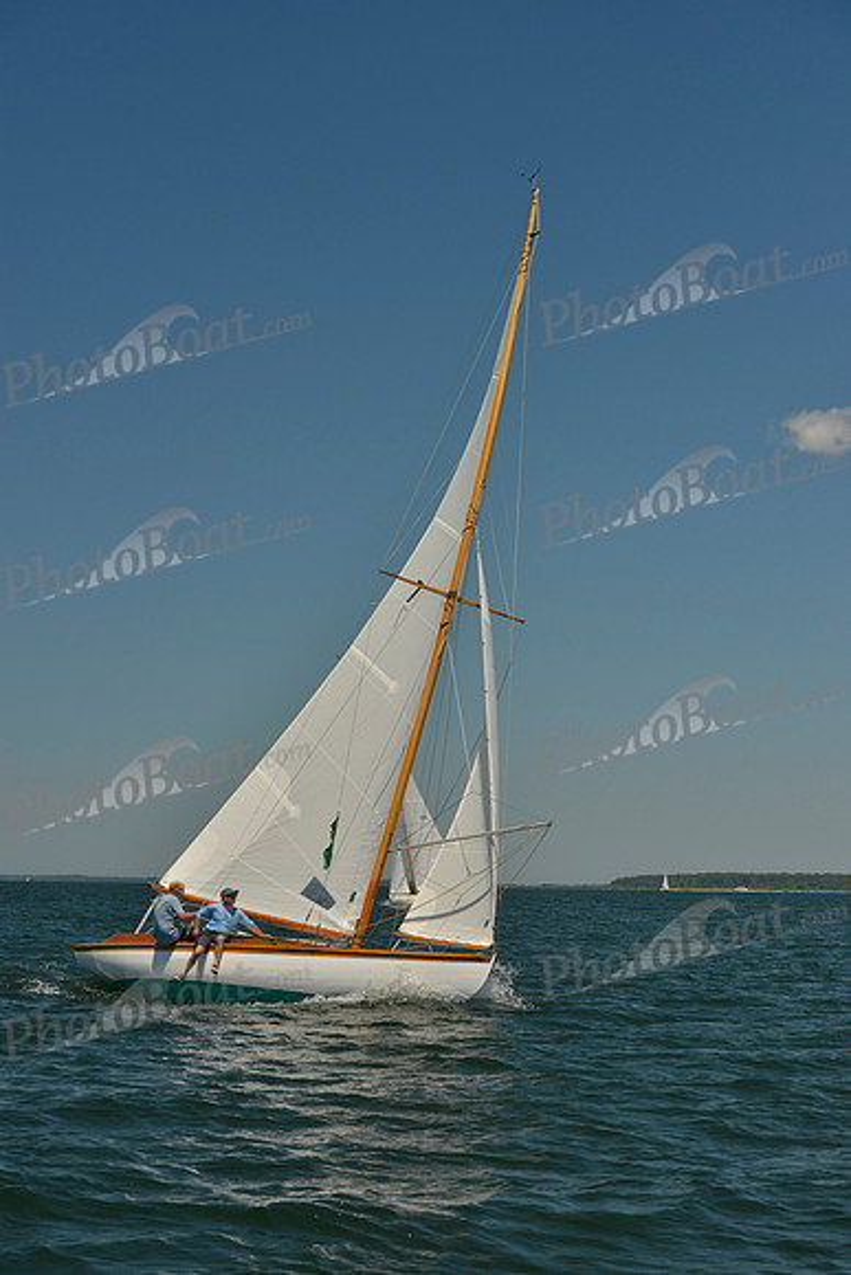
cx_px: 426
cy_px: 638
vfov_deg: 28.8
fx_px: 2480
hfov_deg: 19.5
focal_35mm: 70
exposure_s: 1/800
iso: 280
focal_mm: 70
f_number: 8
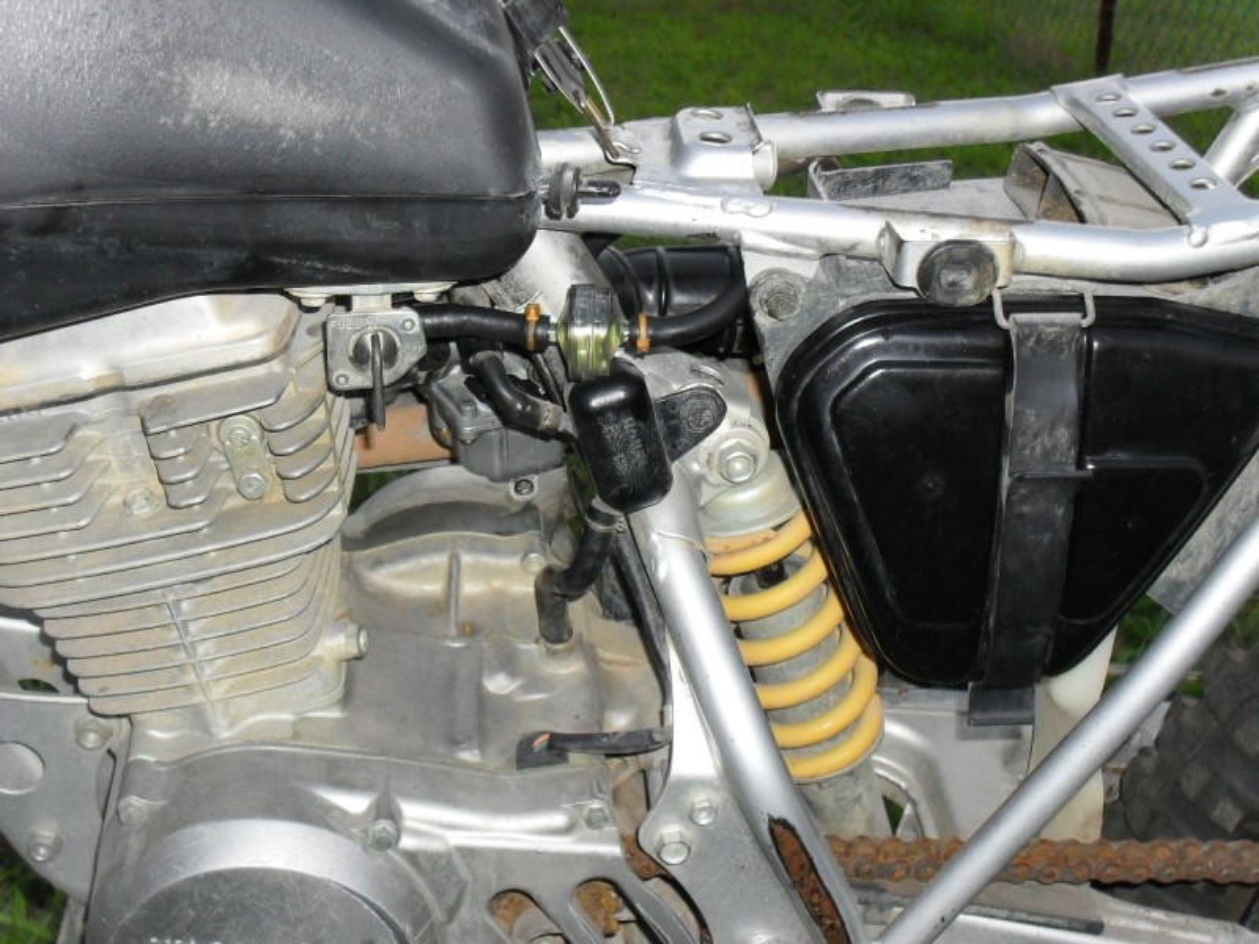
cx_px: 630
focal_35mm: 49
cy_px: 472
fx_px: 1782
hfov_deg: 38.9
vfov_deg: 29.7
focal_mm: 8.7
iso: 200
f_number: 3.9
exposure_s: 1/45
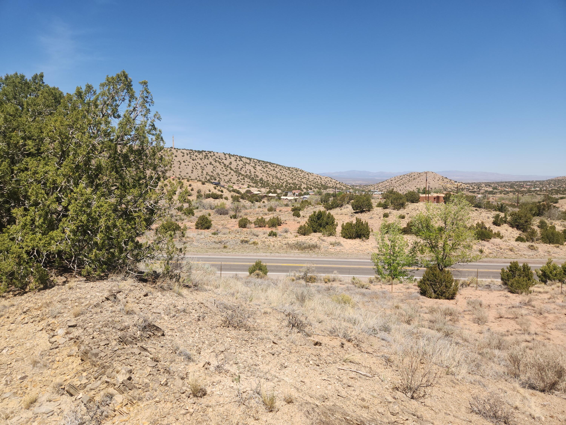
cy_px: 212
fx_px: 376
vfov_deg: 58.9
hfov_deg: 73.9
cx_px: 283
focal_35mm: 23
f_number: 1.8
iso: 20
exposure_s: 1/1834
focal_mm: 5.4
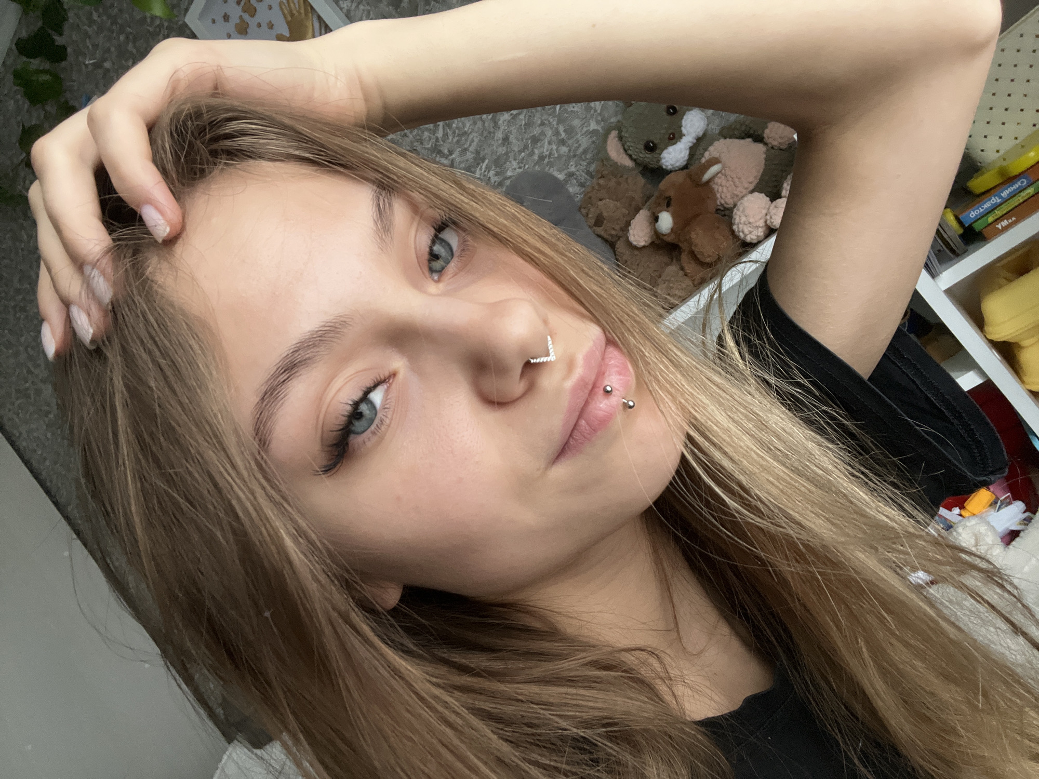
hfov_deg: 73.9
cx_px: 520
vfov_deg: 58.9
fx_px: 690
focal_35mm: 23
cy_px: 390
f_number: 2.2
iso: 320
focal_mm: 2.71
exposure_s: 1/60
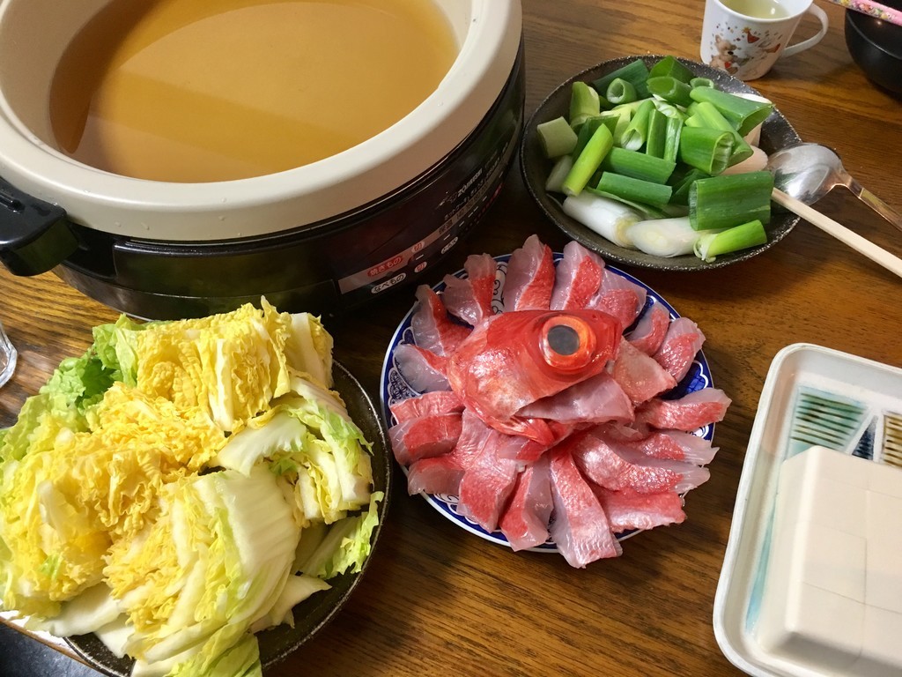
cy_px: 338
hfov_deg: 61.7
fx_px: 756
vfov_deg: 48.2
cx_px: 451
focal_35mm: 29
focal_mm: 4.15
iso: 80
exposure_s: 1/15
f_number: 2.2
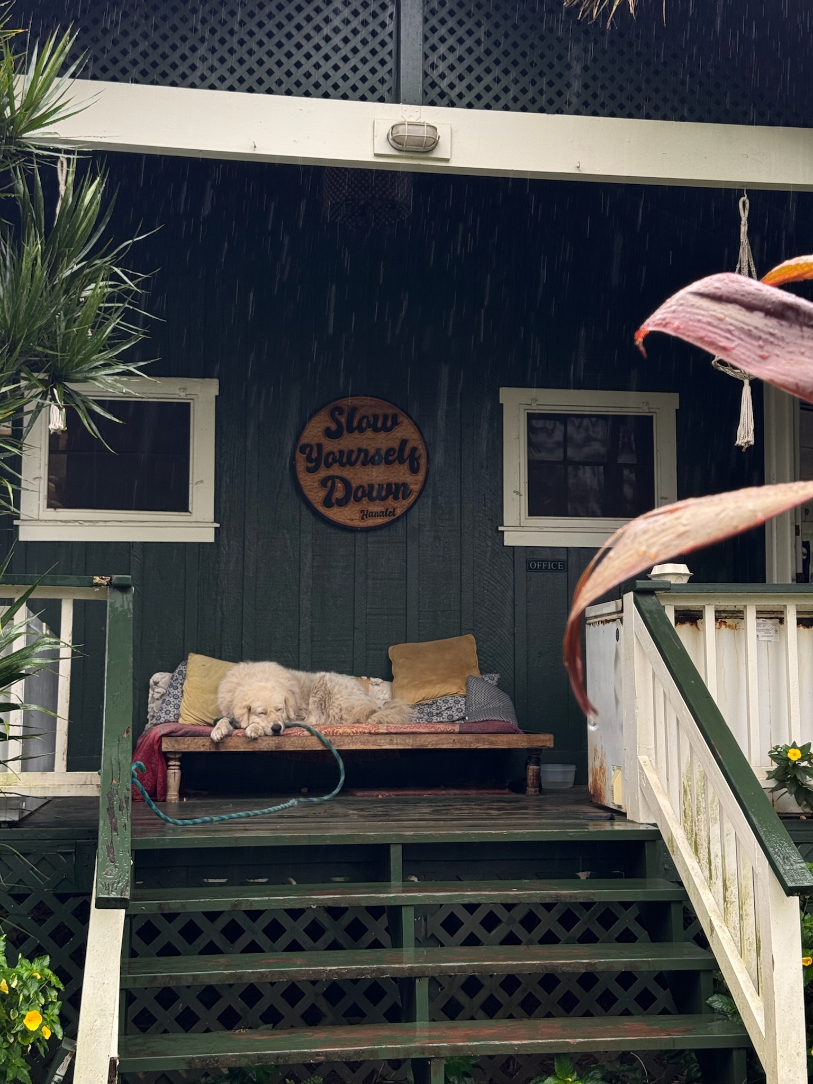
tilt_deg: +6.6
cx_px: 406
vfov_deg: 39.7
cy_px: 542
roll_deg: +0.4
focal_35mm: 48
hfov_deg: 30.3
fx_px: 1503
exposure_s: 1/121
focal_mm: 6.76
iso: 64
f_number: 1.78
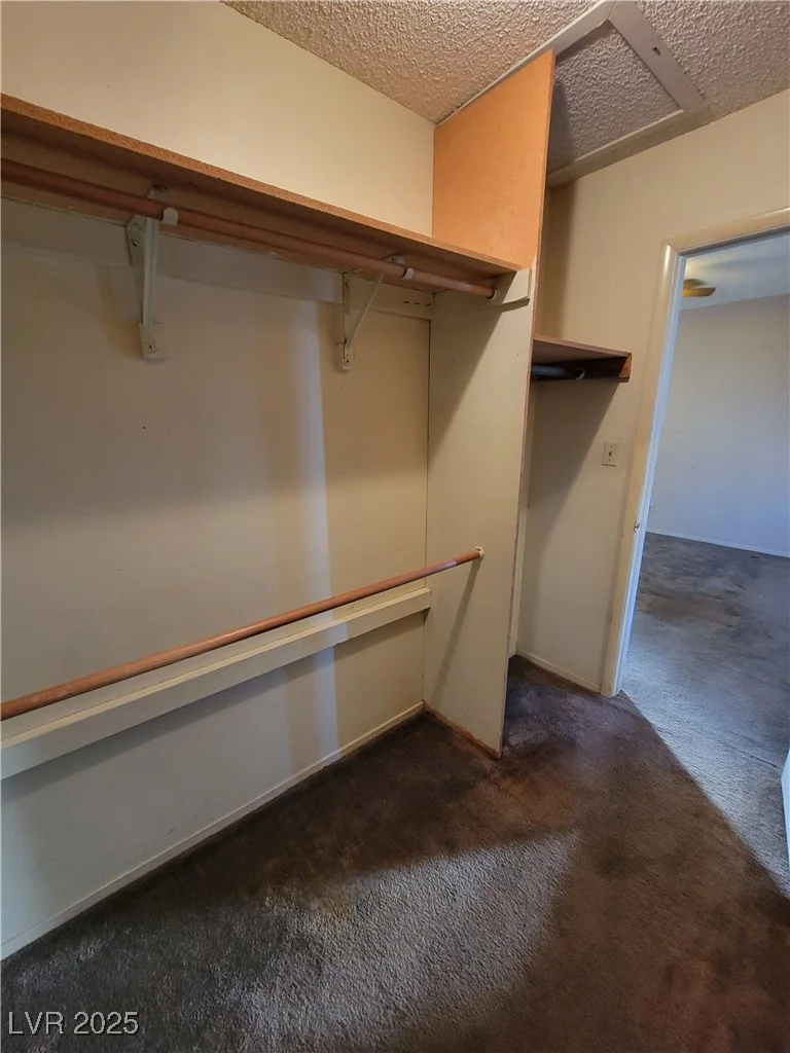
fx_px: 396
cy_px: 526
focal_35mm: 13
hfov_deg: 89.9
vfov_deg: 106.2
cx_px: 395
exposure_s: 1/30
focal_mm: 2.2
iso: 400
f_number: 2.2
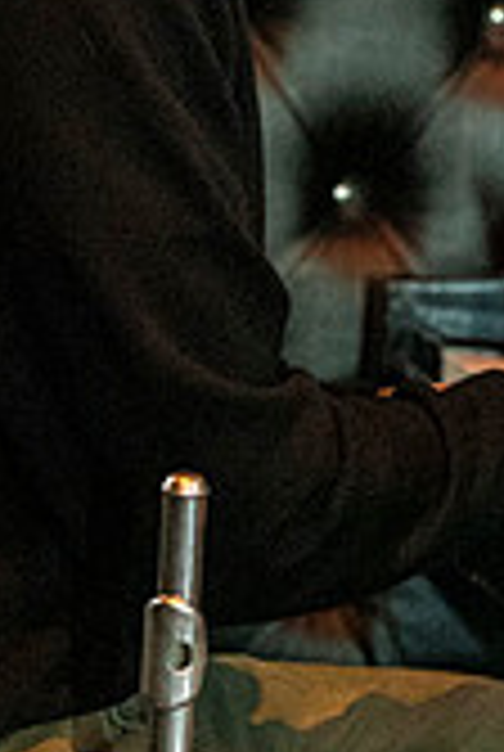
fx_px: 5625
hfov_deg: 5.1
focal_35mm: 269
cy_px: 9
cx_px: 292
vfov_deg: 7.6
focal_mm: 100
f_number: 4
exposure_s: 1/200
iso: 6400
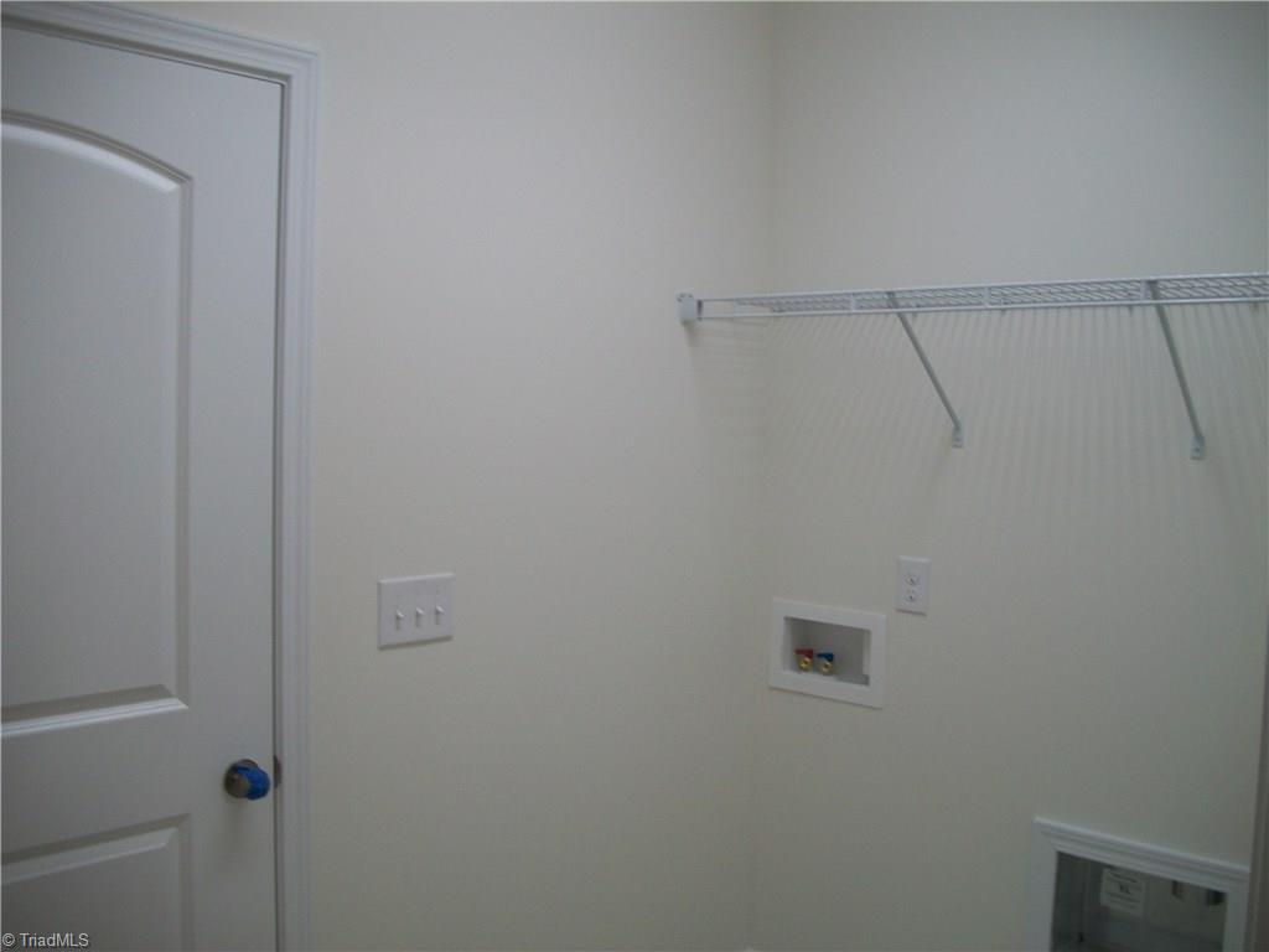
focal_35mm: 32
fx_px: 1173
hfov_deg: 56.8
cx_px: 634
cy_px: 476
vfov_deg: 44.2
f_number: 2.9
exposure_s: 1/30
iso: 80
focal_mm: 5.7
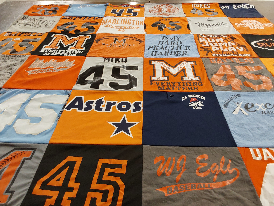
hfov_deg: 63.4
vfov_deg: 49.7
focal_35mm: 28
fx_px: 222
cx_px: 137
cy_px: 103
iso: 125
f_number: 1.9
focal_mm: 2.91
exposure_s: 1/60
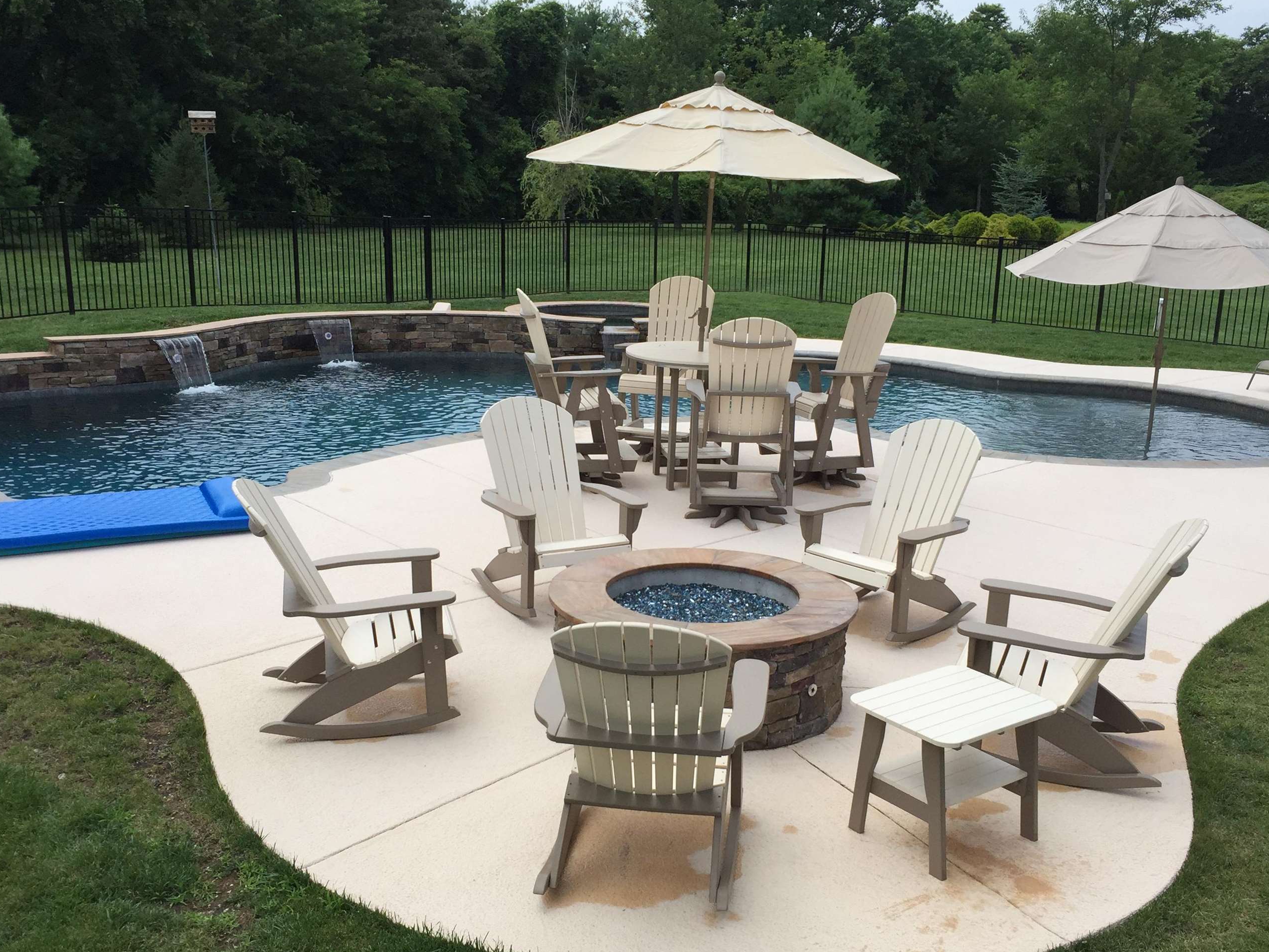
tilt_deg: -14.9
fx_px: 1283
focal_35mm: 35
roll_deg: -1.1
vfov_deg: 40.7
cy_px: 523
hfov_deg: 52.6
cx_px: 642
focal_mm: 4.15
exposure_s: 1/2639
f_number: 2.2
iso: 32
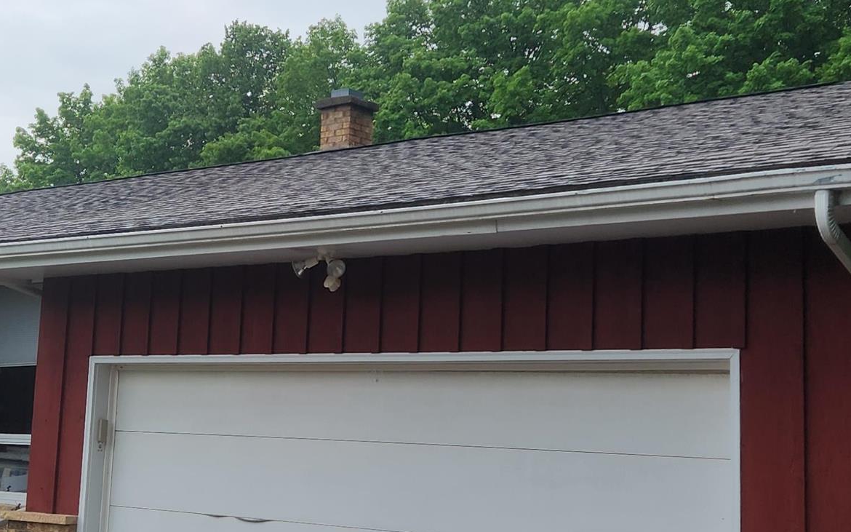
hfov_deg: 31.8
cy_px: 255
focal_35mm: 64
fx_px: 1484
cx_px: 312
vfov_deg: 20.3
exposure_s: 1/180
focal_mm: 5.4
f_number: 1.8
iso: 64
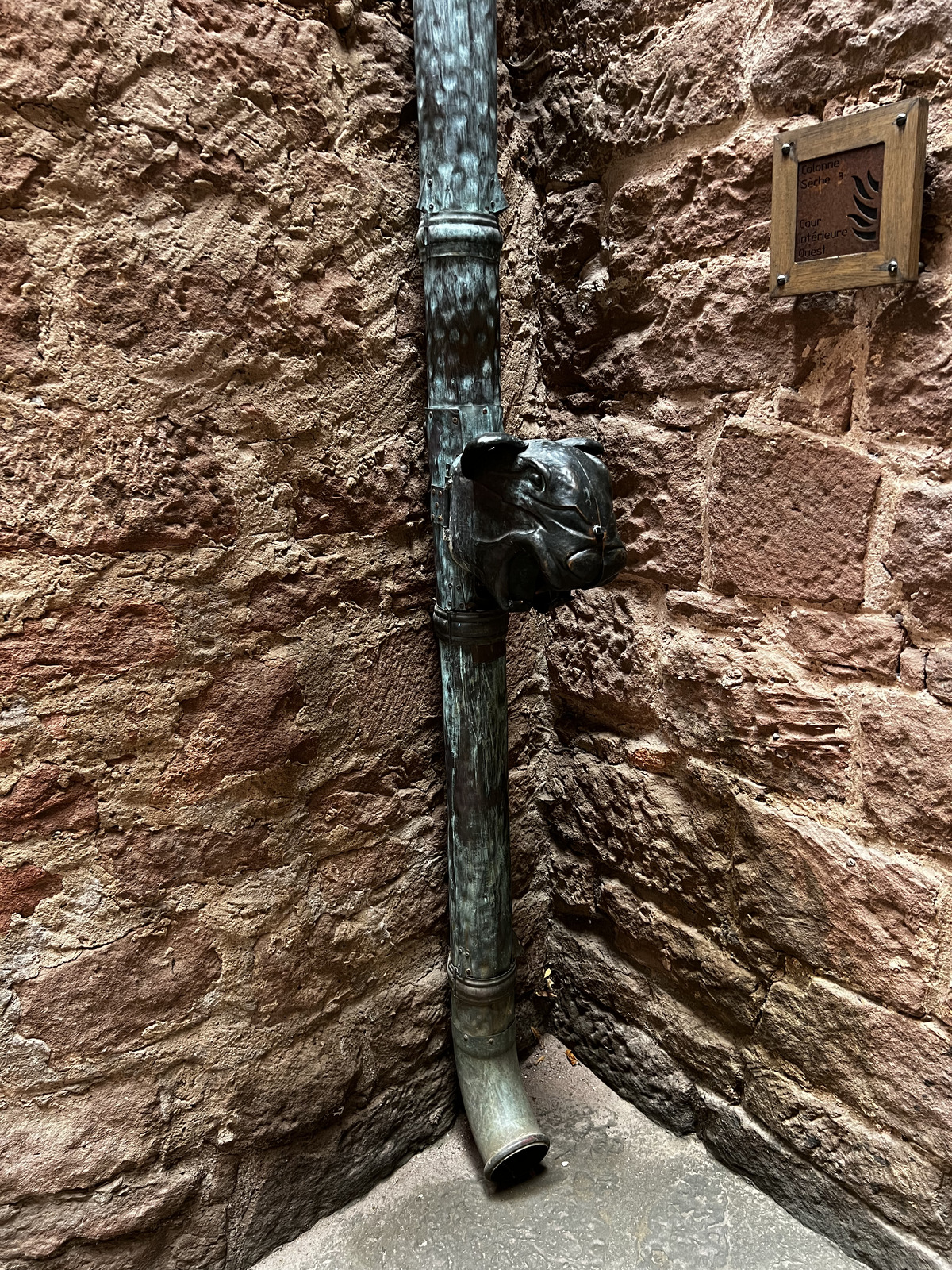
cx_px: 476
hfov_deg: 53.1
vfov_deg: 67.3
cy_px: 635
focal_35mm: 26
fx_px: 953
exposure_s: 1/60
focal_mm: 5.7
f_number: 1.5
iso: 250
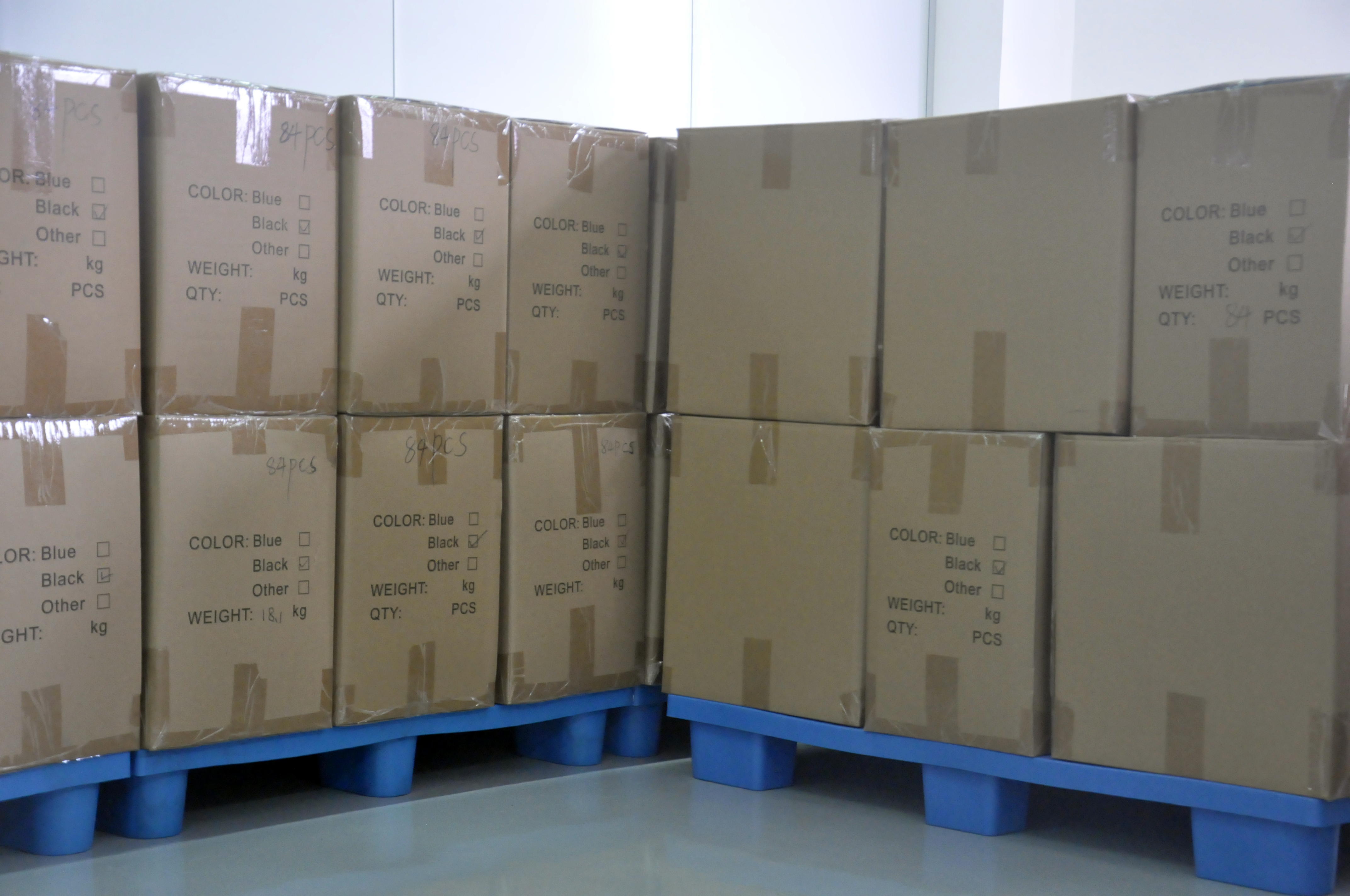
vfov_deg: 21.5
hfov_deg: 31.9
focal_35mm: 63
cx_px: 675
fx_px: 2360
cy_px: 448
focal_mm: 42
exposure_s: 1/80
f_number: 4.8
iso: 3200
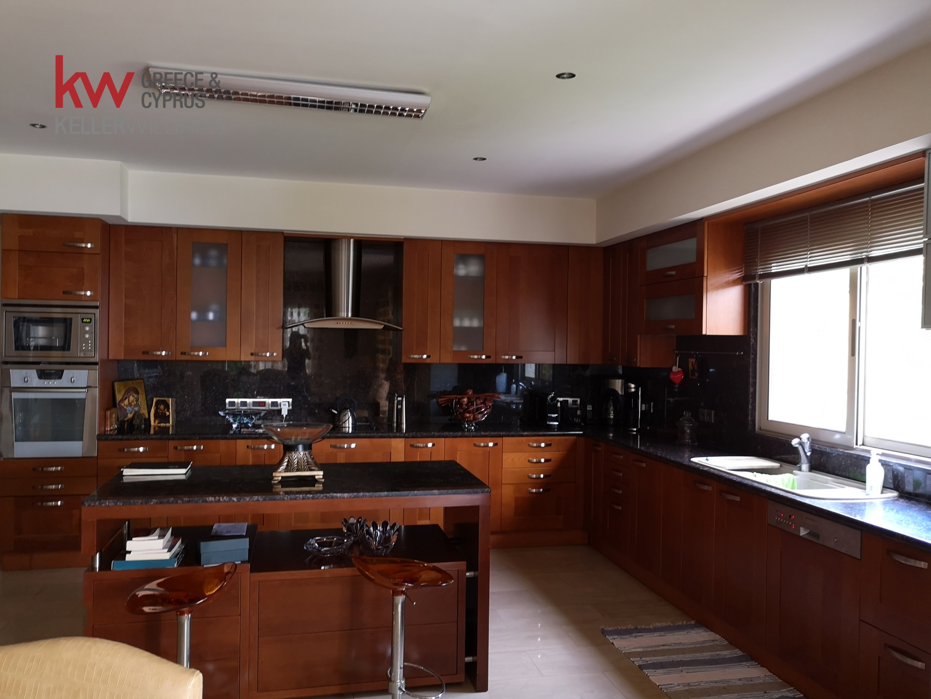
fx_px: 726
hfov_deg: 65.3
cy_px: 350
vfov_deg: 51.4
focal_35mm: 27
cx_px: 466
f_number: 1.8
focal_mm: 3.95
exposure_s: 1/33.3
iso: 250
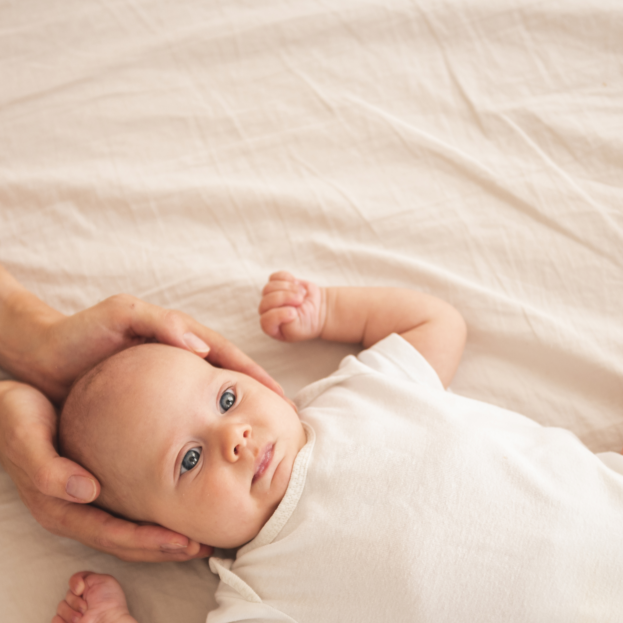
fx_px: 1751
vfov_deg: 20.1
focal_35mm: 86
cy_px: 409
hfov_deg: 20.2
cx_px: 310
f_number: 2.8
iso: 400
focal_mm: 48
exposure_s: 1/250
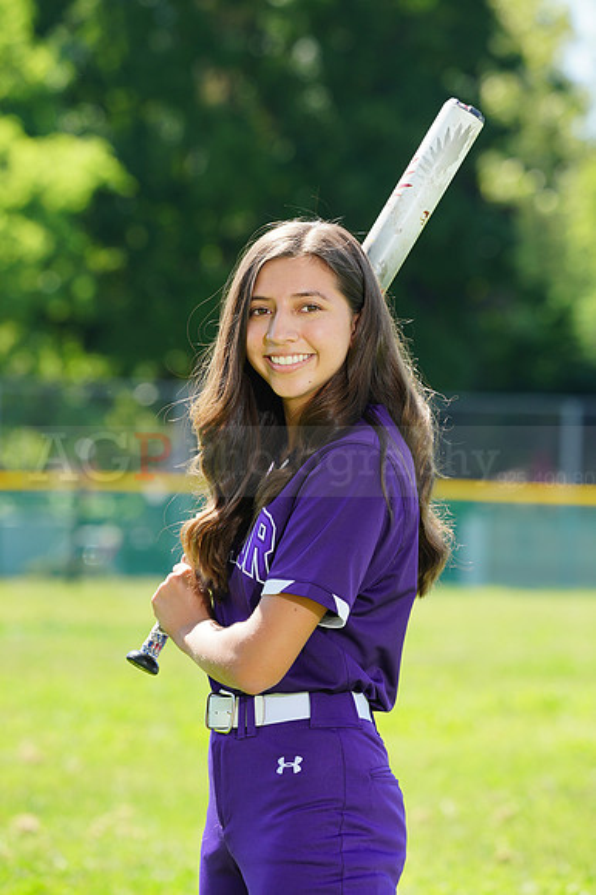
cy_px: 448
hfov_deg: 4.6
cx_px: 298
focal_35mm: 297
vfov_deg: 6.9
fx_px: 7384
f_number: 10
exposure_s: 1/125
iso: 200
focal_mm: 297
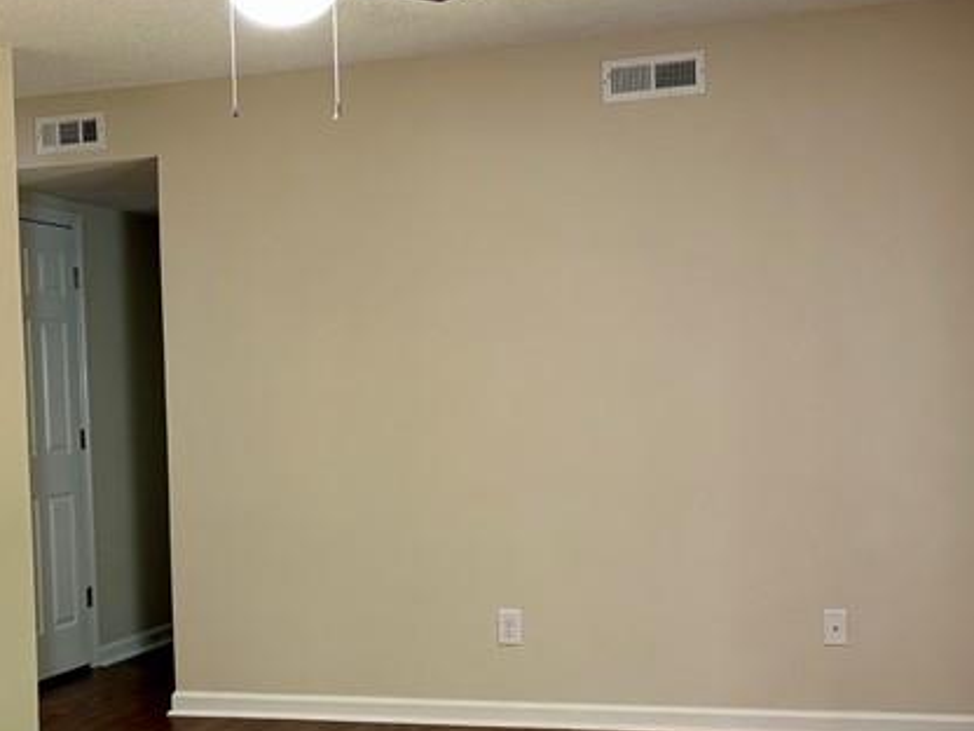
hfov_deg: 29.8
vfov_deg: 22.8
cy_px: 492
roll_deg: +2.0
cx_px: 244
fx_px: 1801
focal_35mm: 64
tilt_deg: -3.8
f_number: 1.6
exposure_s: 1/60
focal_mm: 5.96
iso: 160
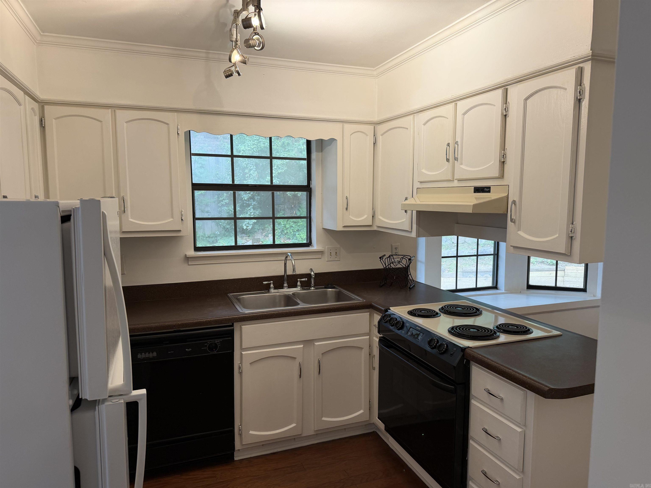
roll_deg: +0.3
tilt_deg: -7.4
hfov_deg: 71.6
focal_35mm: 24
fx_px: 451
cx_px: 326
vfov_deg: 56.8
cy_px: 244
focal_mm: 6.76
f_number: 1.78
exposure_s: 1/120
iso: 125
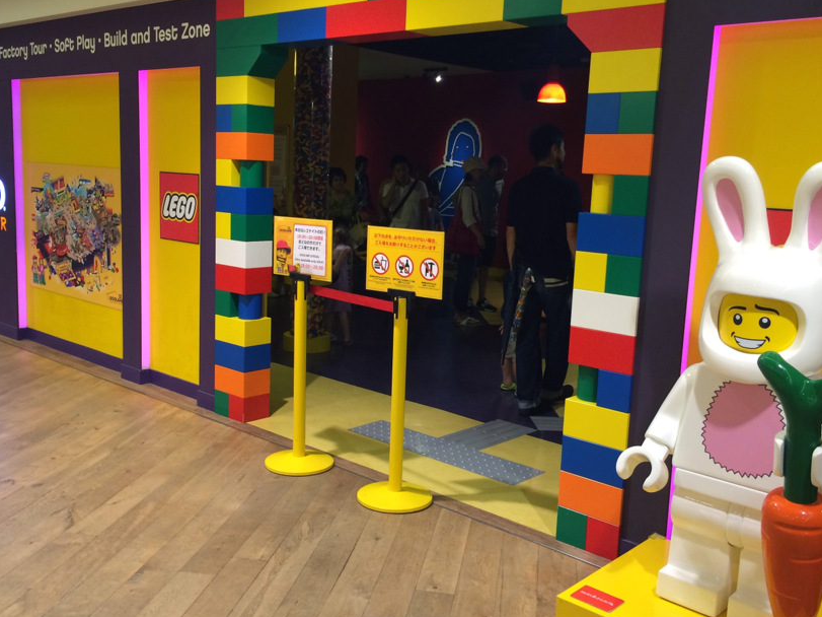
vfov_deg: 38.7
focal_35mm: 37
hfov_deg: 50.1
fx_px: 878
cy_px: 304
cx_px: 407
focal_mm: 4.12
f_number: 2.2
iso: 50
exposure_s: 1/30
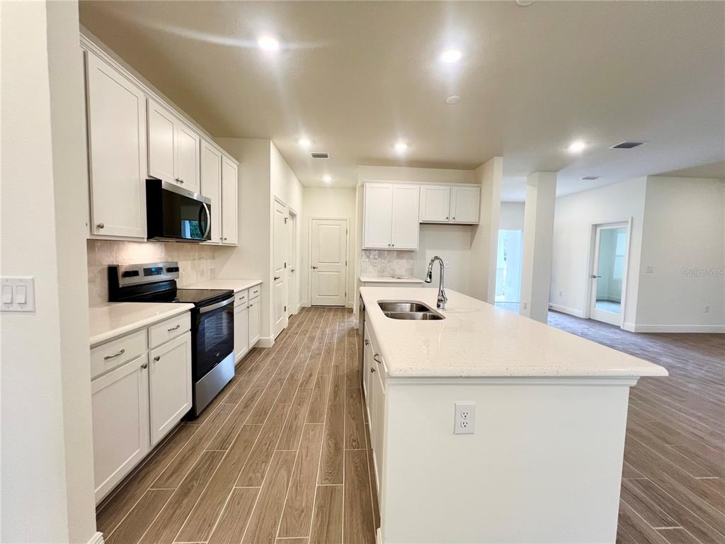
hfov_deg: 106.2
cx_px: 362
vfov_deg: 89.9
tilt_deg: -4.1
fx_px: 272
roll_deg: -1.9
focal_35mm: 13
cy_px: 272
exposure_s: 1/120
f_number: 1.8
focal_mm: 1.57
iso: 160
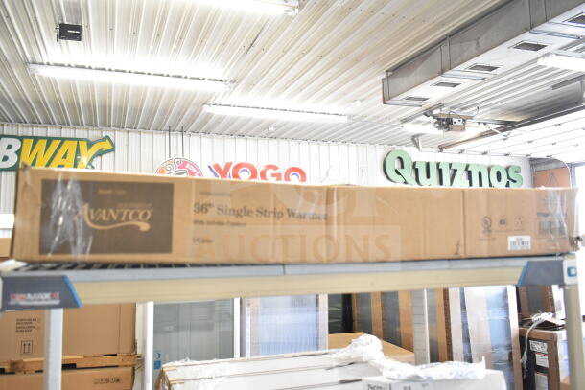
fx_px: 488
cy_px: 195
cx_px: 292
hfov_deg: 61.9
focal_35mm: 30
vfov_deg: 43.6
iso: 1600
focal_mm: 20
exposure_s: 1/80
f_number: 4.5
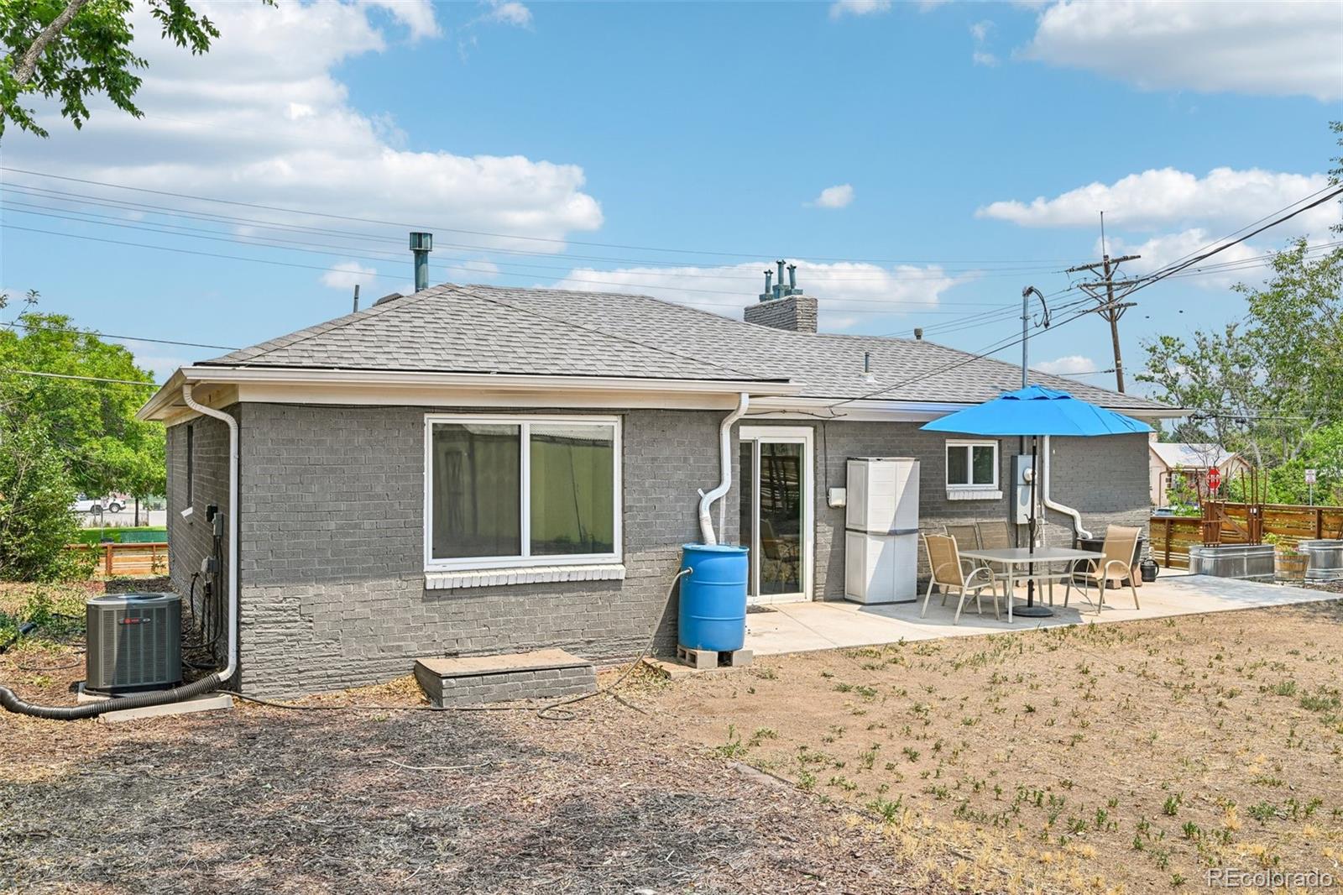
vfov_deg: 43.6
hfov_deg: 61.9
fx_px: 1119
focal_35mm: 30
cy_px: 448
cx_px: 672
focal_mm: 30
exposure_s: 1/100
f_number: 10
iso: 64
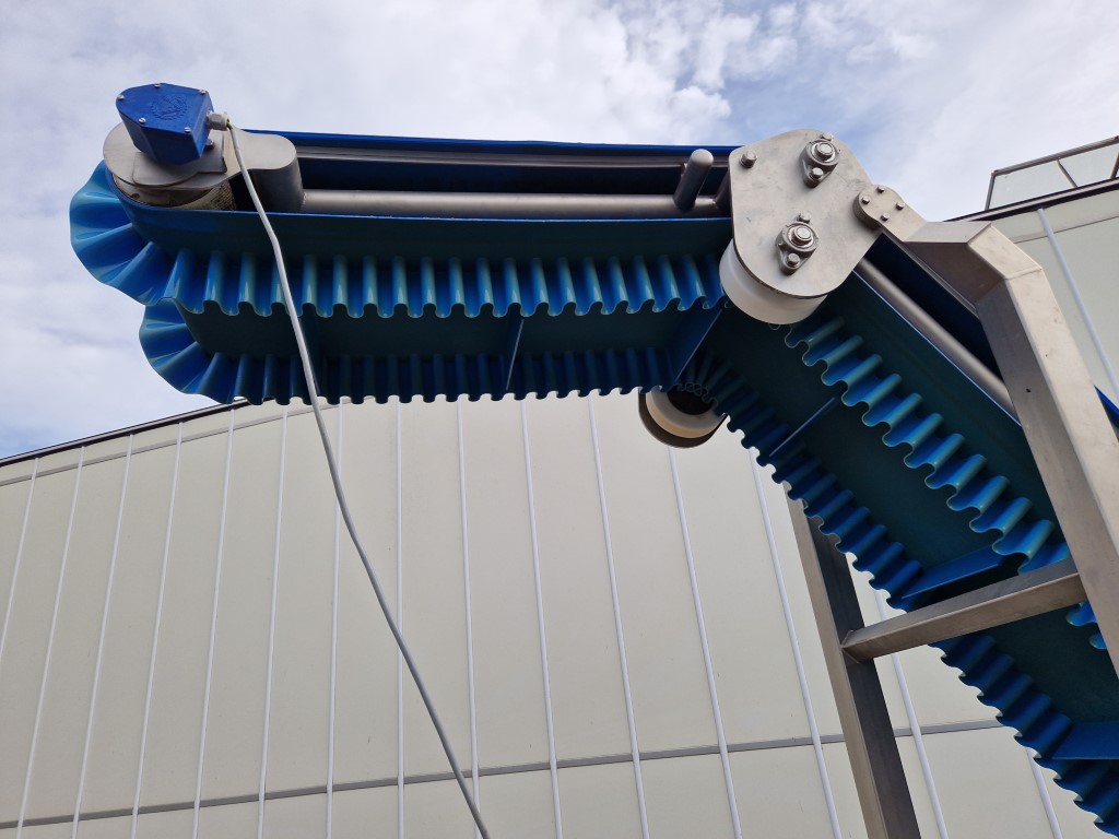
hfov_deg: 73.9
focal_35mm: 23
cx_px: 560
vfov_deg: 58.9
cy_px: 420
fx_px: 744
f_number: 1.8
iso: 50
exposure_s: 1/1380
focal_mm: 5.4
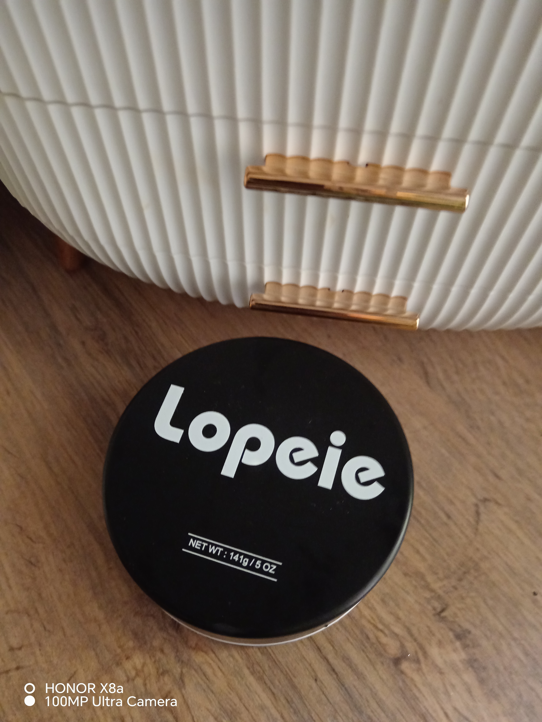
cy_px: 361
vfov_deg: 65.3
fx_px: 564
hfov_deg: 51.4
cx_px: 271
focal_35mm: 27
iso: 2691
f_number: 1.9
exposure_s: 1/30
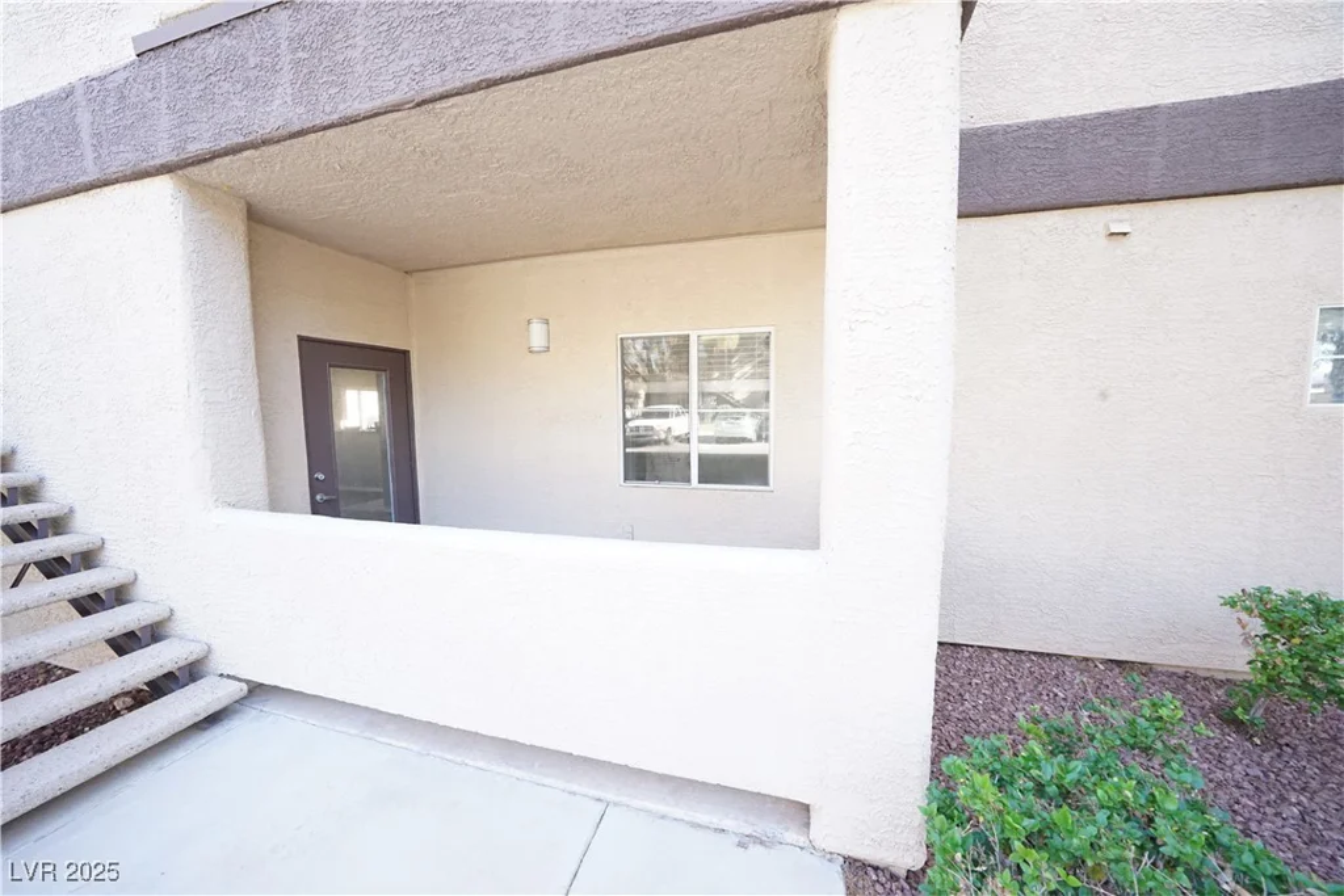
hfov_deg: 112.6
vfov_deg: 90.0
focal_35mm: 12
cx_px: 672
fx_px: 448
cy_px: 448
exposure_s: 1/200
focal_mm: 12
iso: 5000
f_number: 9
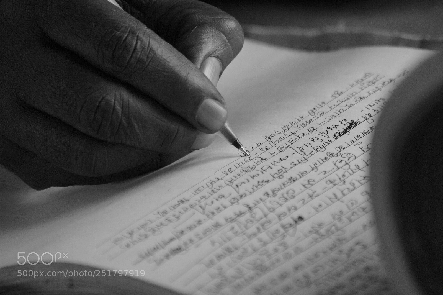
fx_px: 3690
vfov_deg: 4.6
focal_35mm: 300
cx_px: 222
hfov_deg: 6.9
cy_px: 148
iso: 1600
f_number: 5.6
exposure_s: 1/320
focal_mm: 200
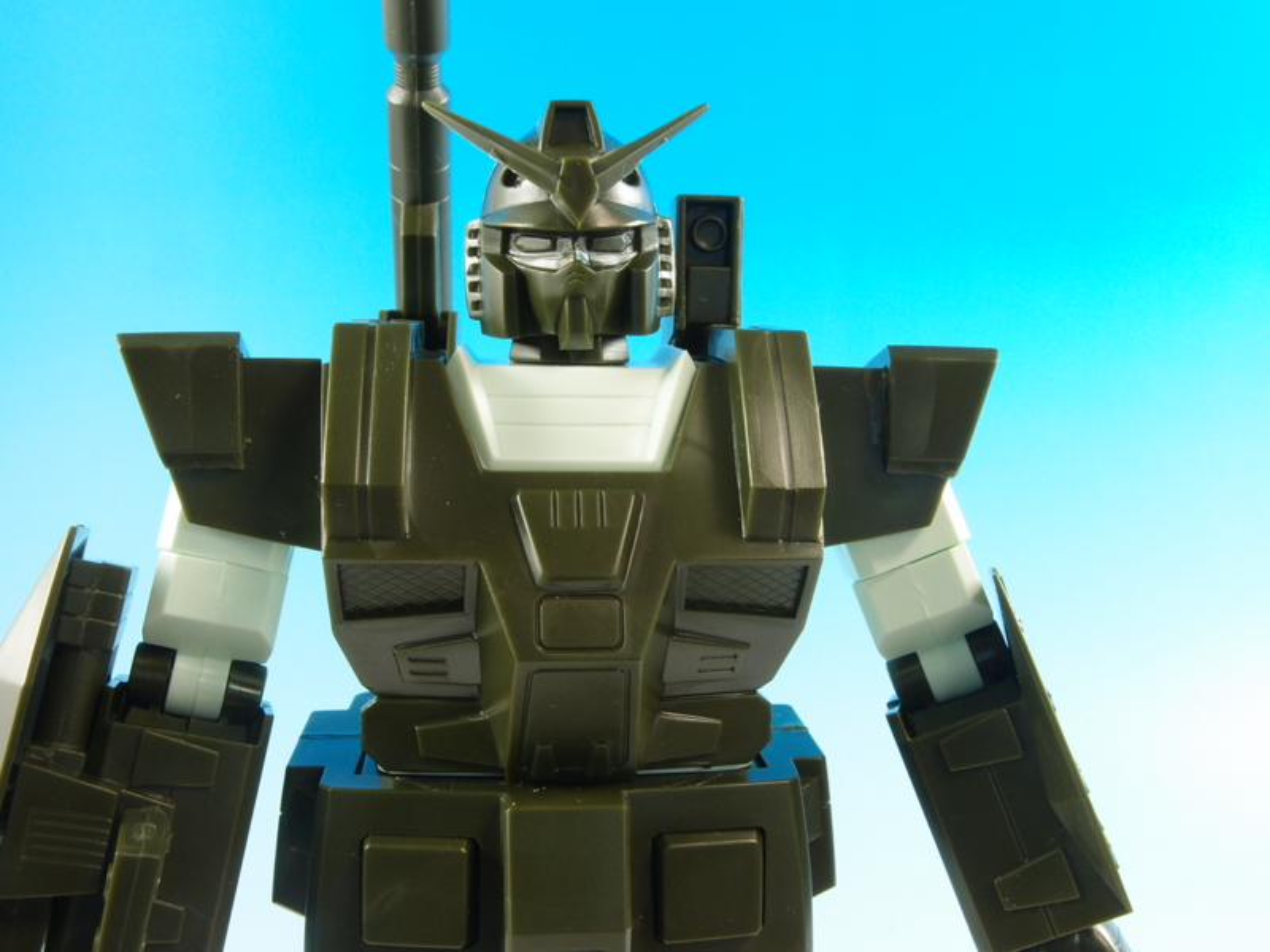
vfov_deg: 41.8
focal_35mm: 34
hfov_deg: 54.0
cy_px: 476
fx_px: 1247
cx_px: 635
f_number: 8
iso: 100
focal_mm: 7.41
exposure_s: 1/1.6
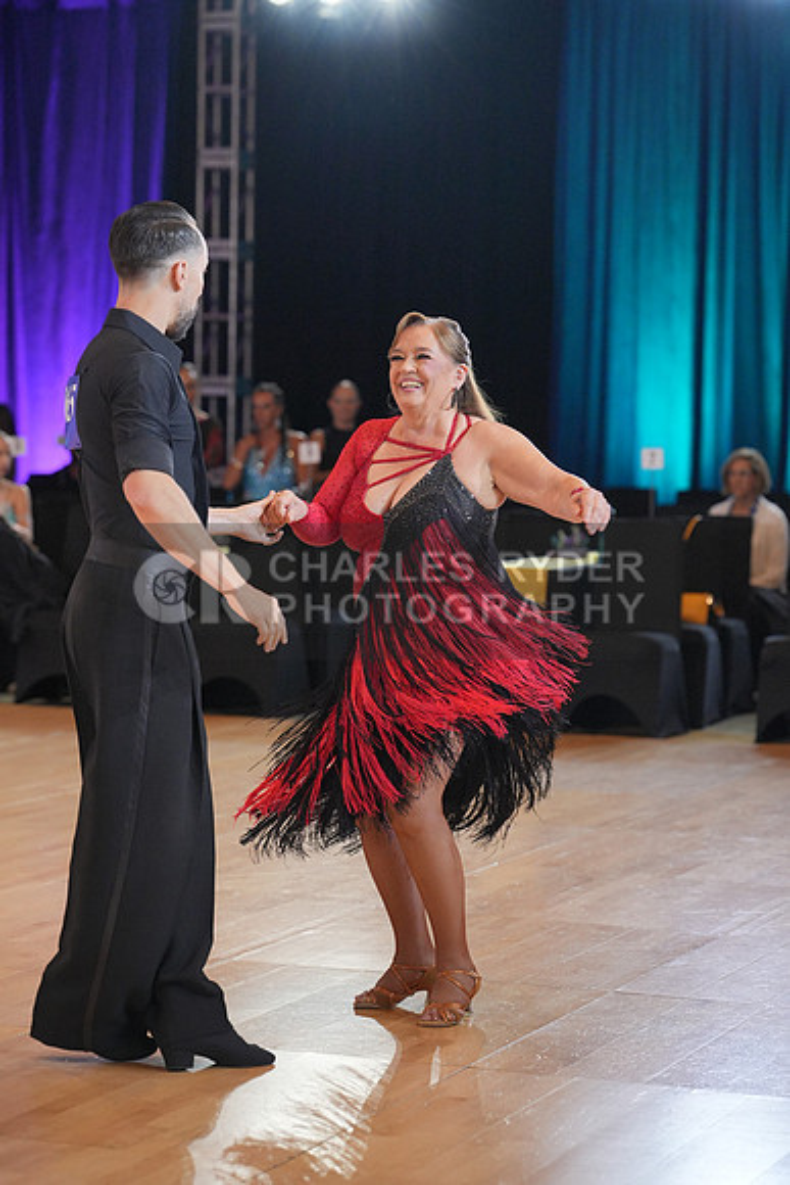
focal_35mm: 94
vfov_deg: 21.7
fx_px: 3092
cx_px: 395
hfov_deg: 14.6
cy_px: 592
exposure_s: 1/500
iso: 2500
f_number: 3.2
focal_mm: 94
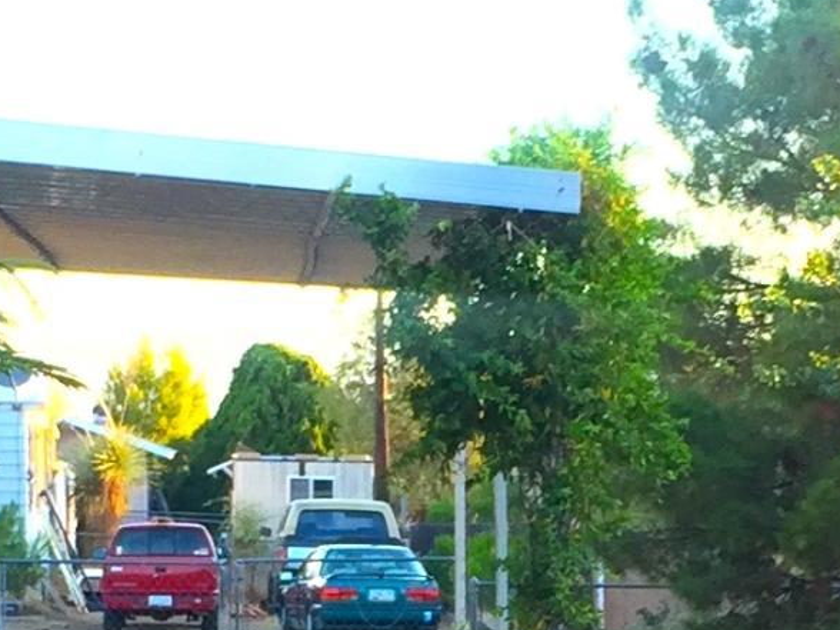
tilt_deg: -4.4
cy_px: 723
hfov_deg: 13.3
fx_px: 3591
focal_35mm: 148
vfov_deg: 9.9
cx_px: 481
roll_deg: -1.3
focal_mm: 4.15
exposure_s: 1/120
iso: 50
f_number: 2.2
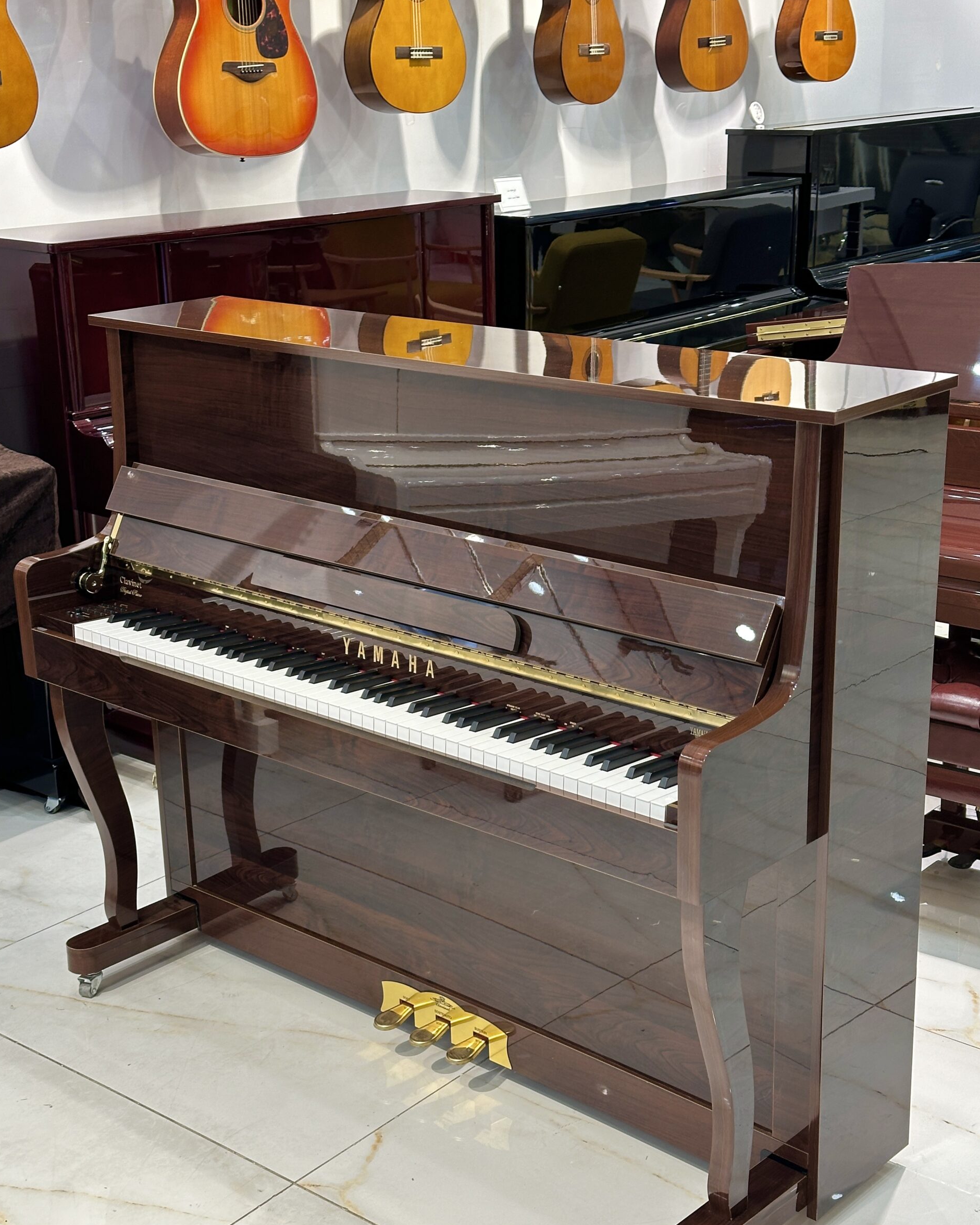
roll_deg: +1.4
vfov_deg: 36.6
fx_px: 1849
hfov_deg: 29.7
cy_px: 665
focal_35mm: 51
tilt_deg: -18.3
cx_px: 486
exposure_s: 1/50
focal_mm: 6.86
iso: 80
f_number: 1.78
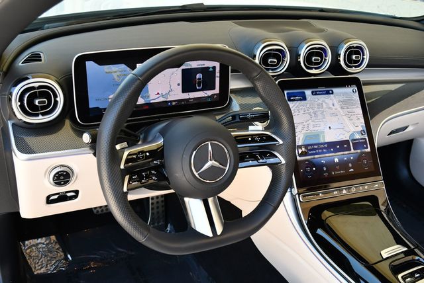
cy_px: 142
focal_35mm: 36
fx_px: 424
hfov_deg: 53.1
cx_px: 212
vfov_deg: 36.9
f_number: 4
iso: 400
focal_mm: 18
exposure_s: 1/250
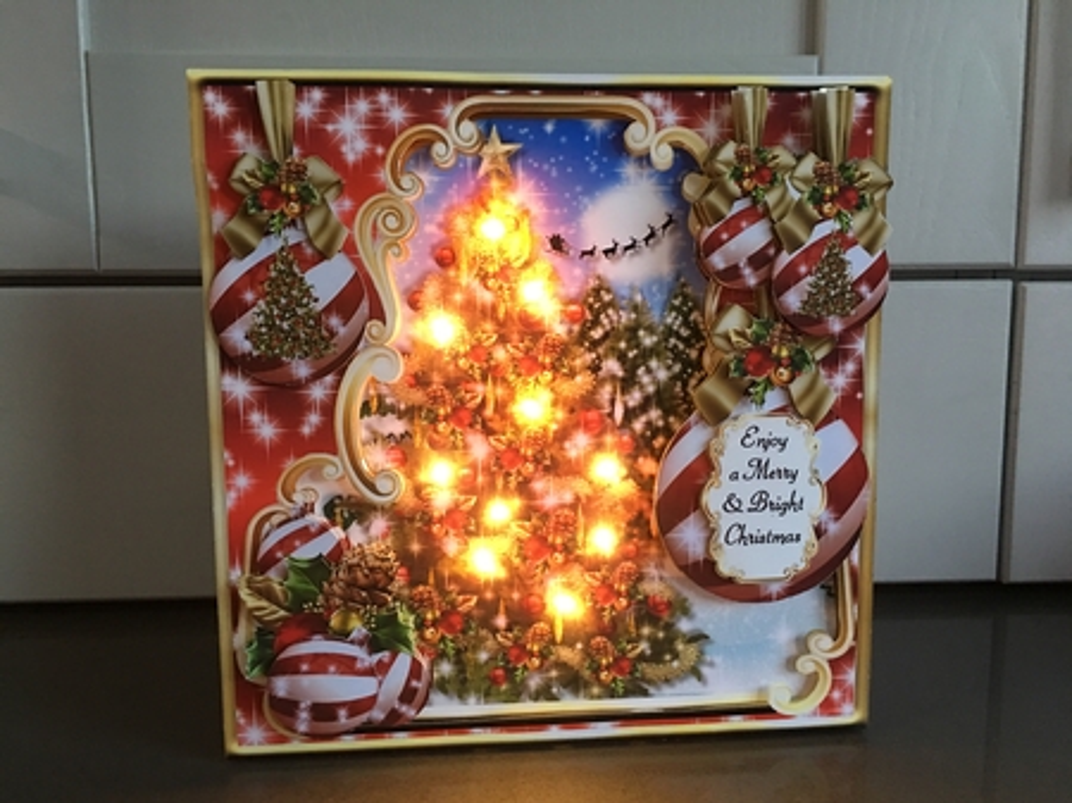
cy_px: 402
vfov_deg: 48.2
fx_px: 898
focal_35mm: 29
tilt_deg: -7.4
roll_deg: +0.1
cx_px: 536
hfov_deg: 61.7
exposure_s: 1/17
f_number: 2.2
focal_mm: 4.15
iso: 100
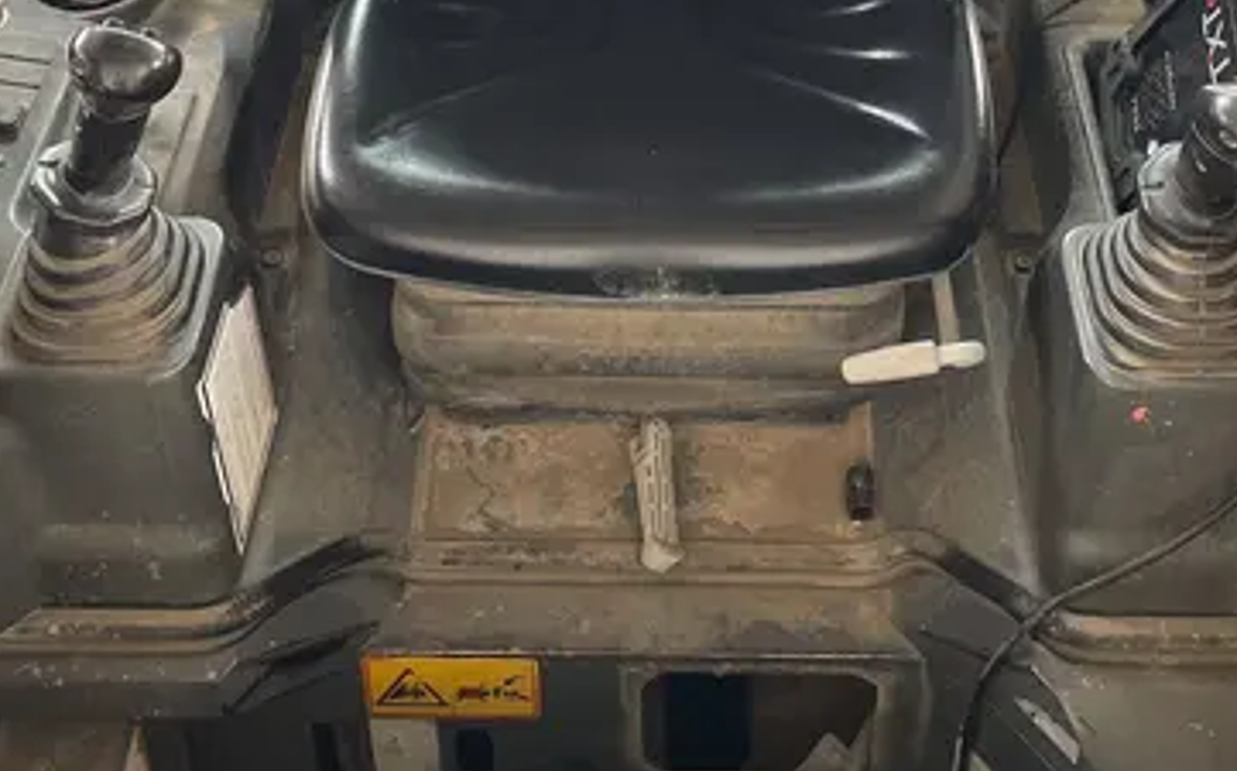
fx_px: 1886
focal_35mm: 56
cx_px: 682
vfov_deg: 21.5
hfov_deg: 36.3
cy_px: -152
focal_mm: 4.2
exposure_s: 1/60
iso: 125
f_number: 1.6
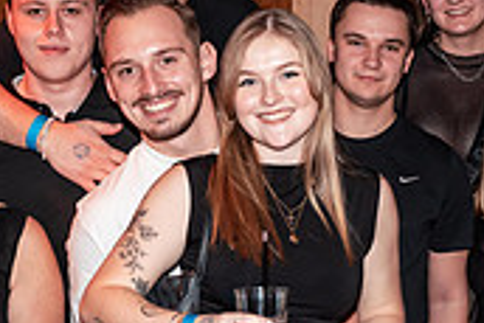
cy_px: 249
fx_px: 1090
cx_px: 267
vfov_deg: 16.8
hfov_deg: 25.0
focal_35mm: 81
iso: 1600
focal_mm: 24
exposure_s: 1/60
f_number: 5
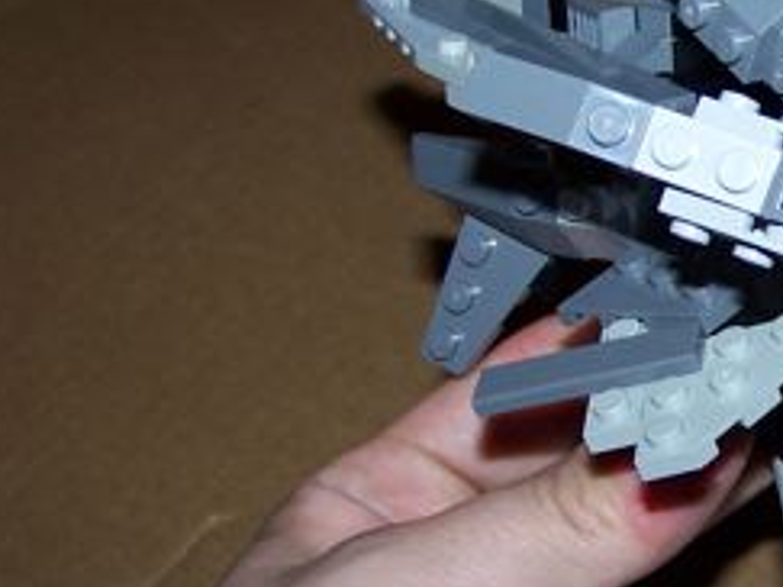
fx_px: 2148
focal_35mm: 95
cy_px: 258
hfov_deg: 19.8
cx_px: 857
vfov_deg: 15.5
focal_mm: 5.85
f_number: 2.8
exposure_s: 1/30
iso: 64
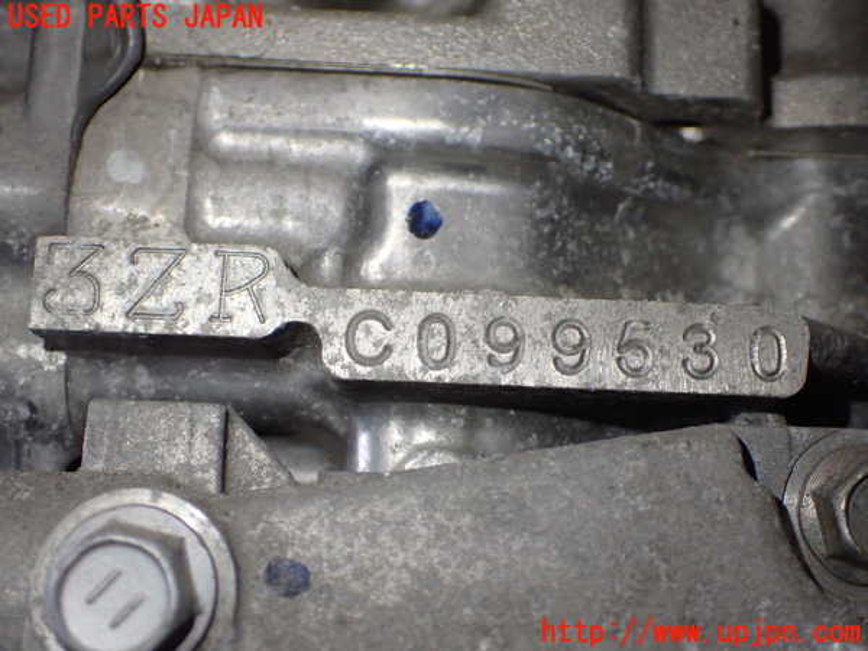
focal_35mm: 41
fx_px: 1028
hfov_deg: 45.8
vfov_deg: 35.1
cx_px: 434
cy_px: 326
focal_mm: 7.31
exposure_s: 1/160
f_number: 2.8
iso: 800
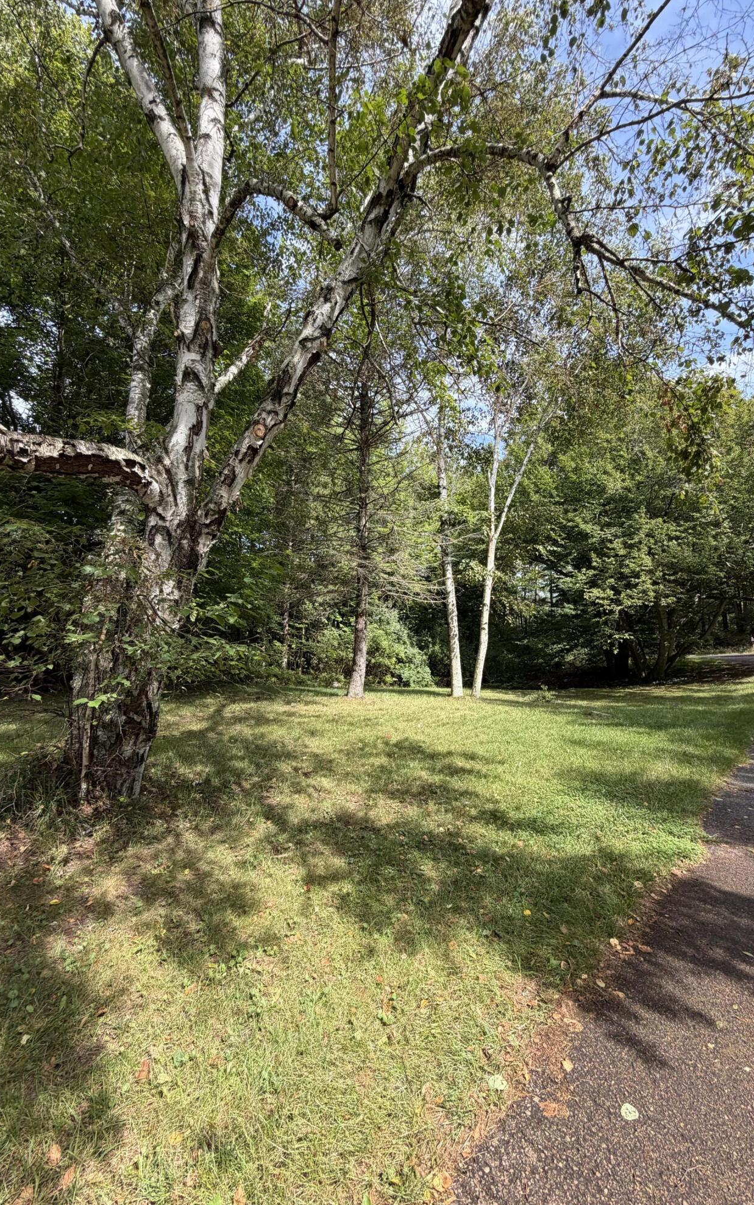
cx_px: 374
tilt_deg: +5.1
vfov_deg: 101.5
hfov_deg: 74.8
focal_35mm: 15
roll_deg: -1.9
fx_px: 493
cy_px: 599
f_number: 2.2
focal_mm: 2.22
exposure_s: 1/386
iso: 50
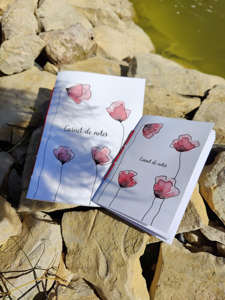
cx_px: 112
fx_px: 199
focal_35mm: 23
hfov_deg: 59.0
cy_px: 150
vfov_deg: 73.9
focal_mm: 6.06
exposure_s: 1/4474
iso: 64
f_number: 1.8
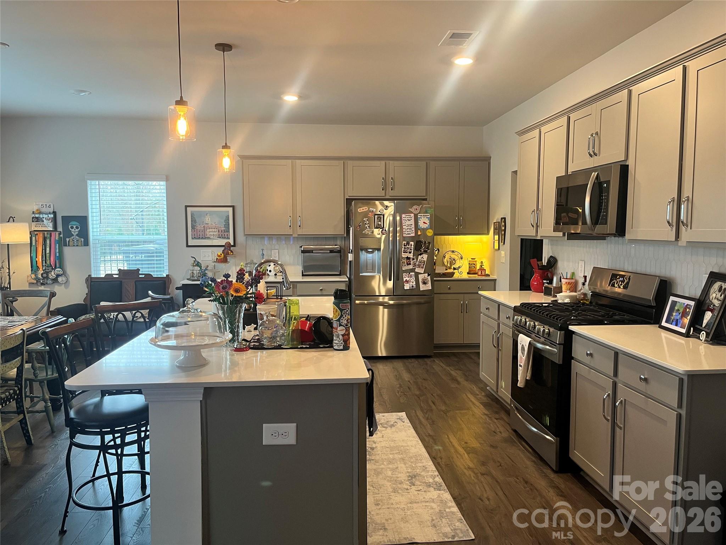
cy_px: 272
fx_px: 545
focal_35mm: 26
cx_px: 363
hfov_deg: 67.3
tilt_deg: -4.8
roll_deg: +0.3
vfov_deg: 53.1
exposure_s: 1/60
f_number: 1.6
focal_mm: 5.1
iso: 160
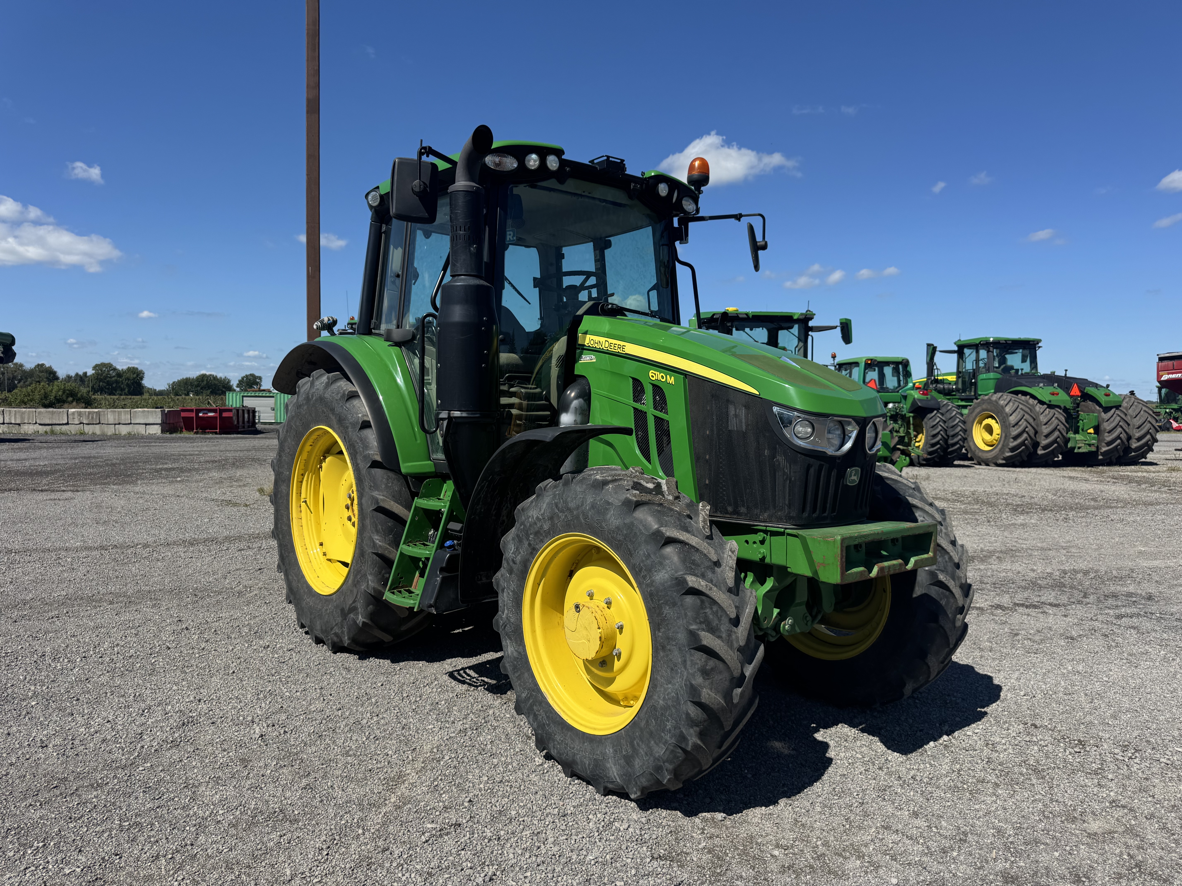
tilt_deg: -1.0
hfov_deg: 71.6
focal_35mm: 24
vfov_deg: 56.8
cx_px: 591
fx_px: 820
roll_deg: +0.5
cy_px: 443
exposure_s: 1/4950
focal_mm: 6.76
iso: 80
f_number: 1.78
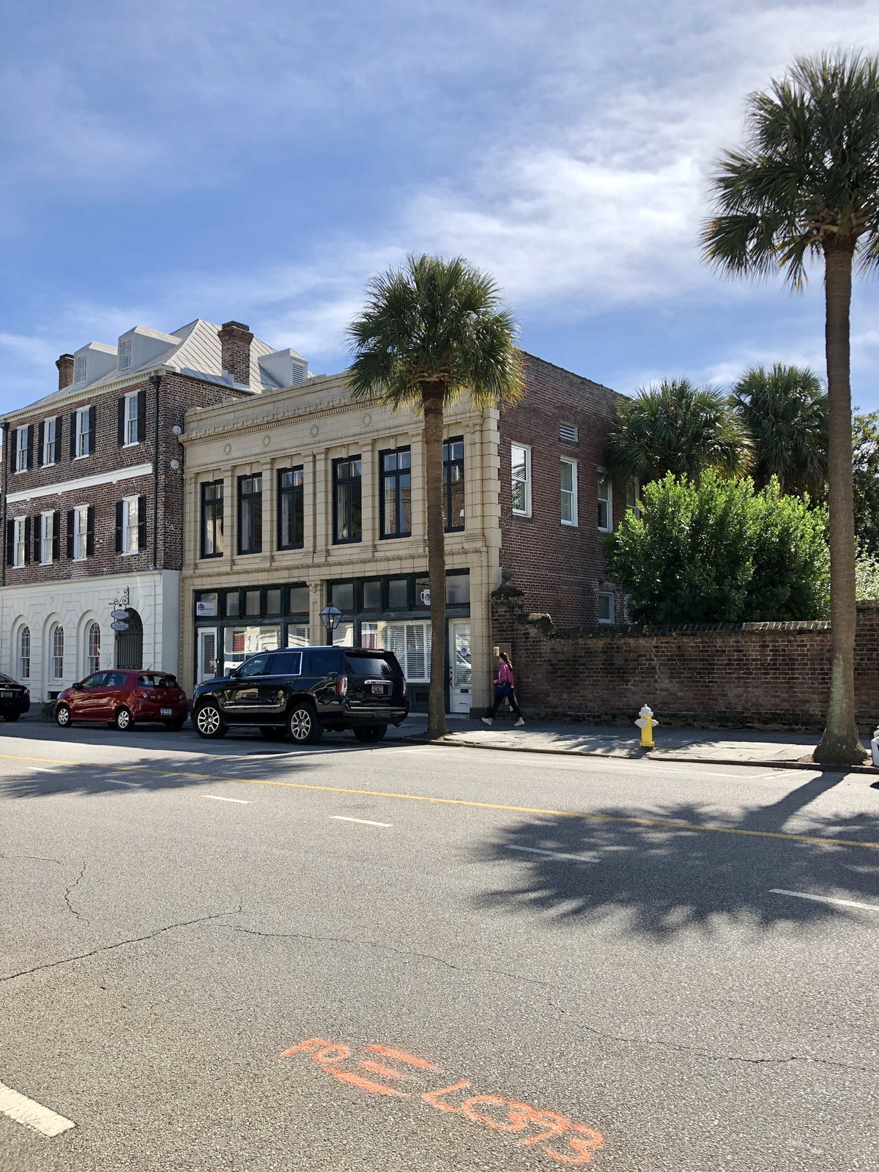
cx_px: 440
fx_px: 948
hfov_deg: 49.7
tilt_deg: +4.9
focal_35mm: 28
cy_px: 586
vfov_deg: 63.4
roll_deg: +2.2
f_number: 1.8
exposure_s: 1/1869
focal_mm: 3.99
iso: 20
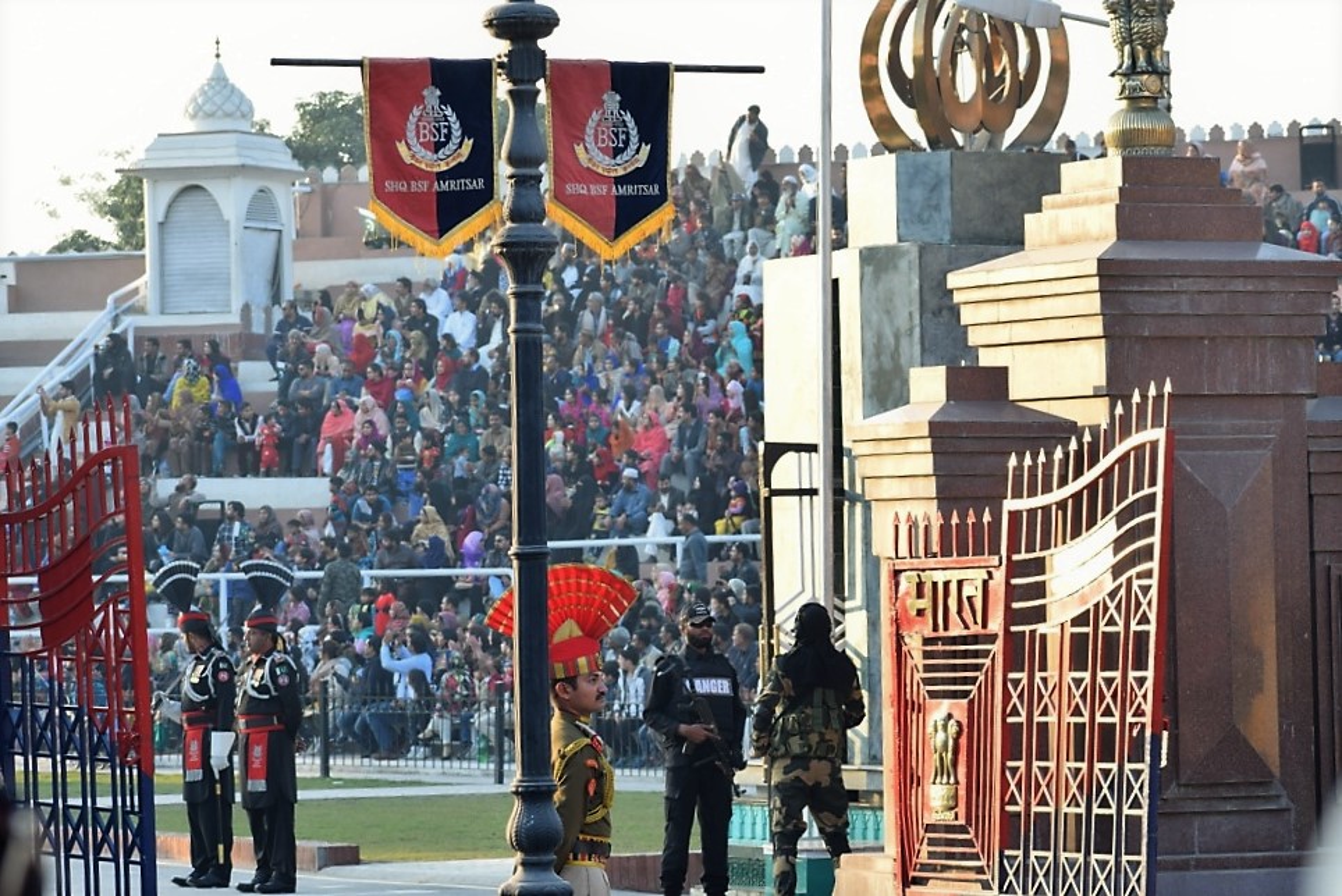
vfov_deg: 9.2
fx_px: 5595
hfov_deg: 13.7
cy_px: 448
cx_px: 671
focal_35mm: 150
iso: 250
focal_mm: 100
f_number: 8
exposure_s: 1/80
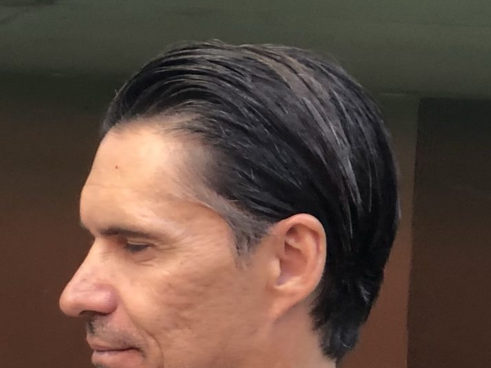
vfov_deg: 7.2
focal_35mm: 203
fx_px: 2879
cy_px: 576
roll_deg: -2.6
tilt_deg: -4.6
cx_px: -107
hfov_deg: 9.6
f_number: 2.8
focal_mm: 6.6
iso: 125
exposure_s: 1/100
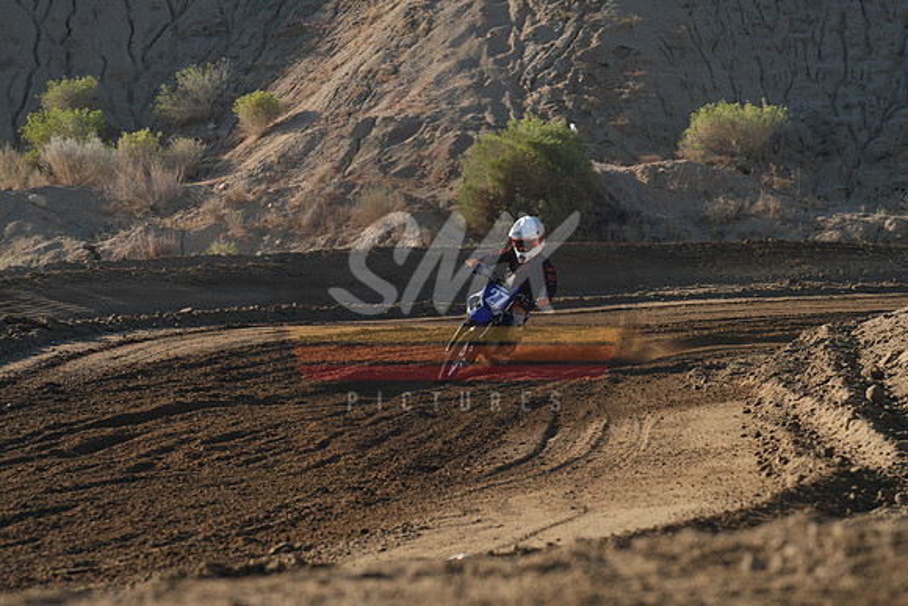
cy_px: 303
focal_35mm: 185
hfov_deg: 11.1
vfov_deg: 7.4
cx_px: 454
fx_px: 4667
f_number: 11
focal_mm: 185
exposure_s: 1/250
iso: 250
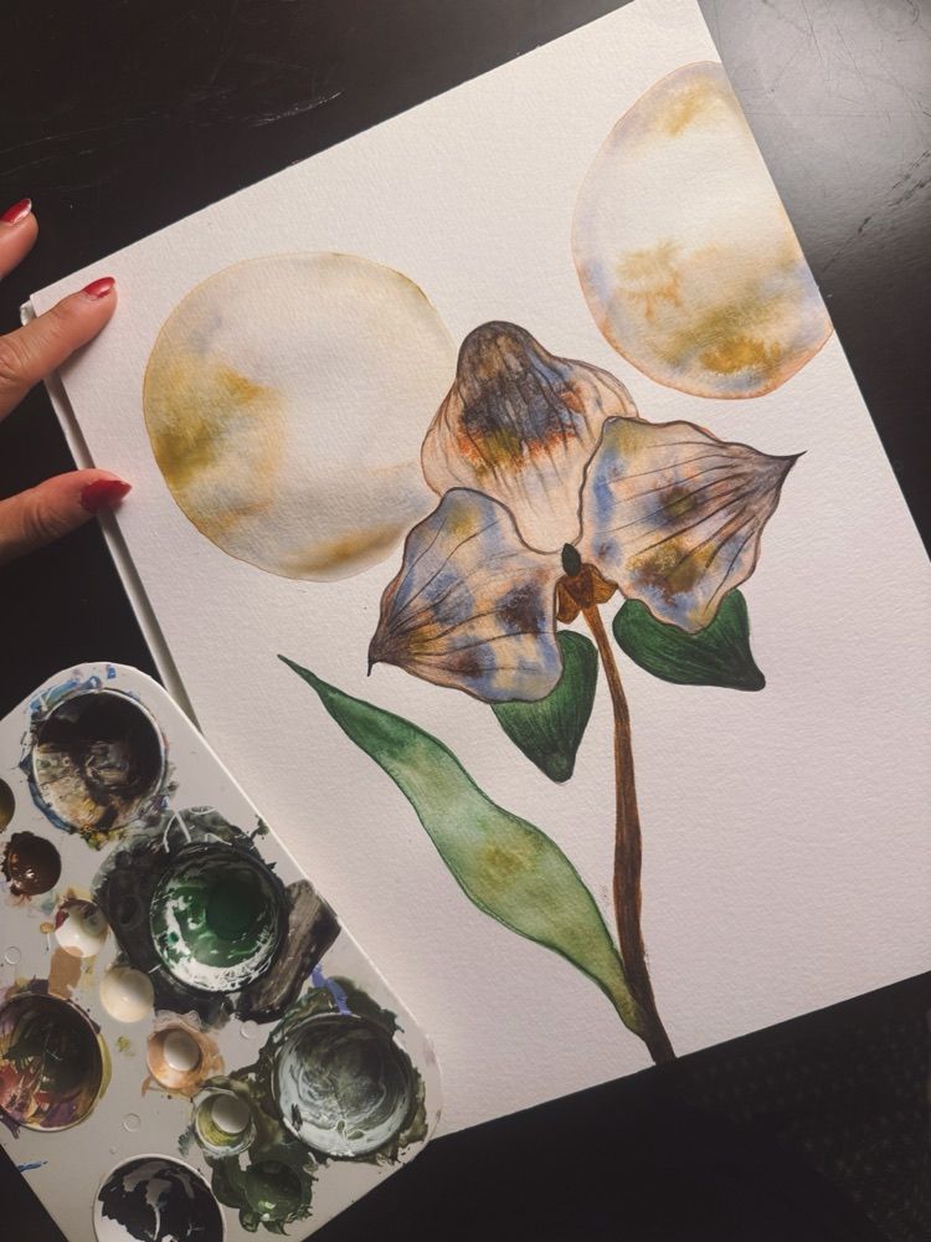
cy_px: 621
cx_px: 466
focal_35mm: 24
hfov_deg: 56.8
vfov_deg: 71.6
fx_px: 861
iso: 160
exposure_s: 1/100
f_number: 1.78
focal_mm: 6.76
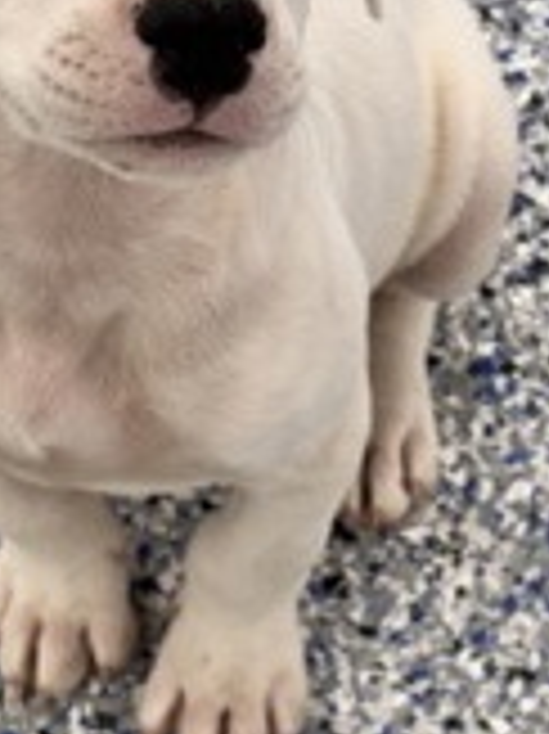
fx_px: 2837
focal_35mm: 134
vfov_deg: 14.7
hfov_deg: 11.1
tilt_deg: -55.6
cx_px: 259
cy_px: 203
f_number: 1.6
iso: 50
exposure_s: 1/120
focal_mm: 5.96
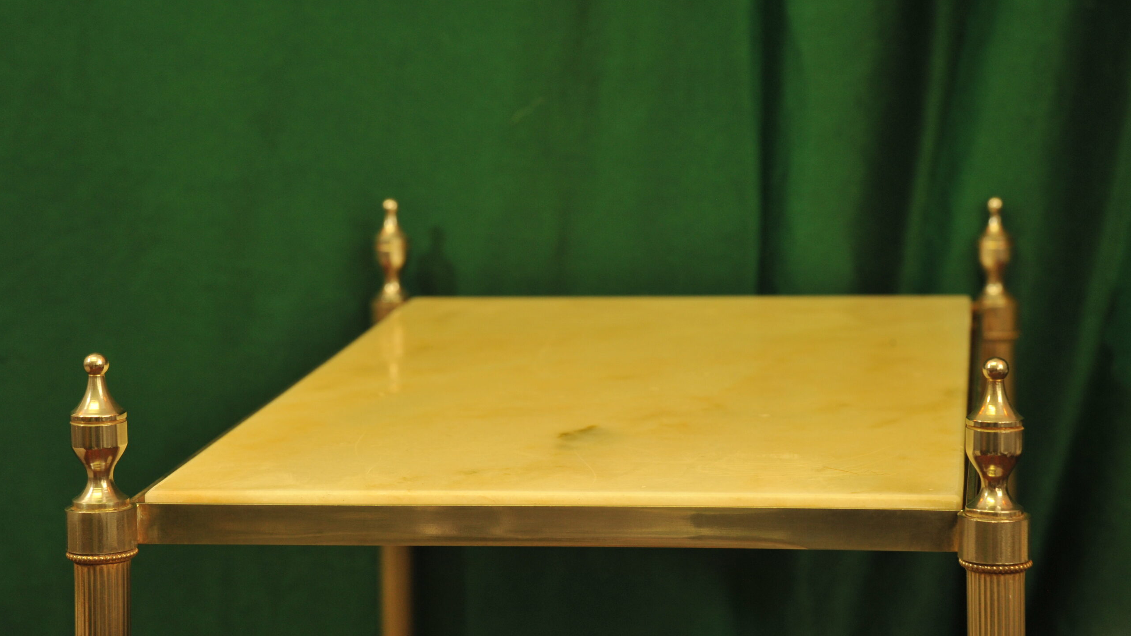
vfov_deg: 9.6
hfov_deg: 17.0
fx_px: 3779
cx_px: 566
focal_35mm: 126
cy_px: 336
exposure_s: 1/30
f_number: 9
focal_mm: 120
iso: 1250
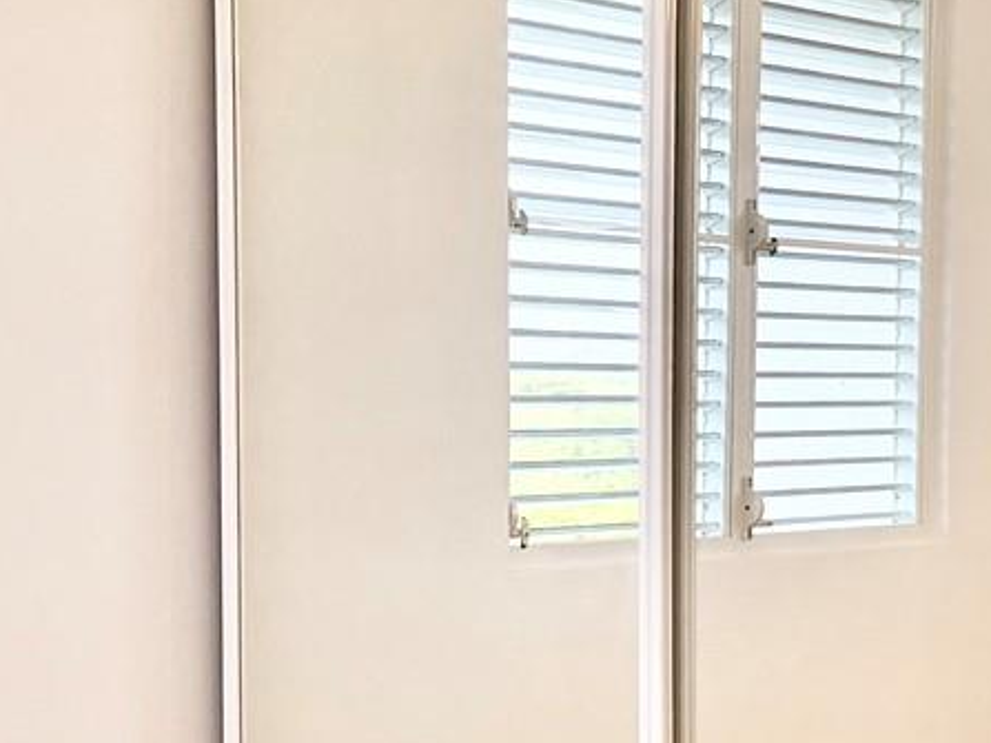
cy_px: 570
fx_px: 2461
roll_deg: -0.2
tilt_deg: -2.0
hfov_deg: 22.4
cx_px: 188
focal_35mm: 86
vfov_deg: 17.1
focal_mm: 6.76
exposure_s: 1/152
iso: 160
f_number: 1.78
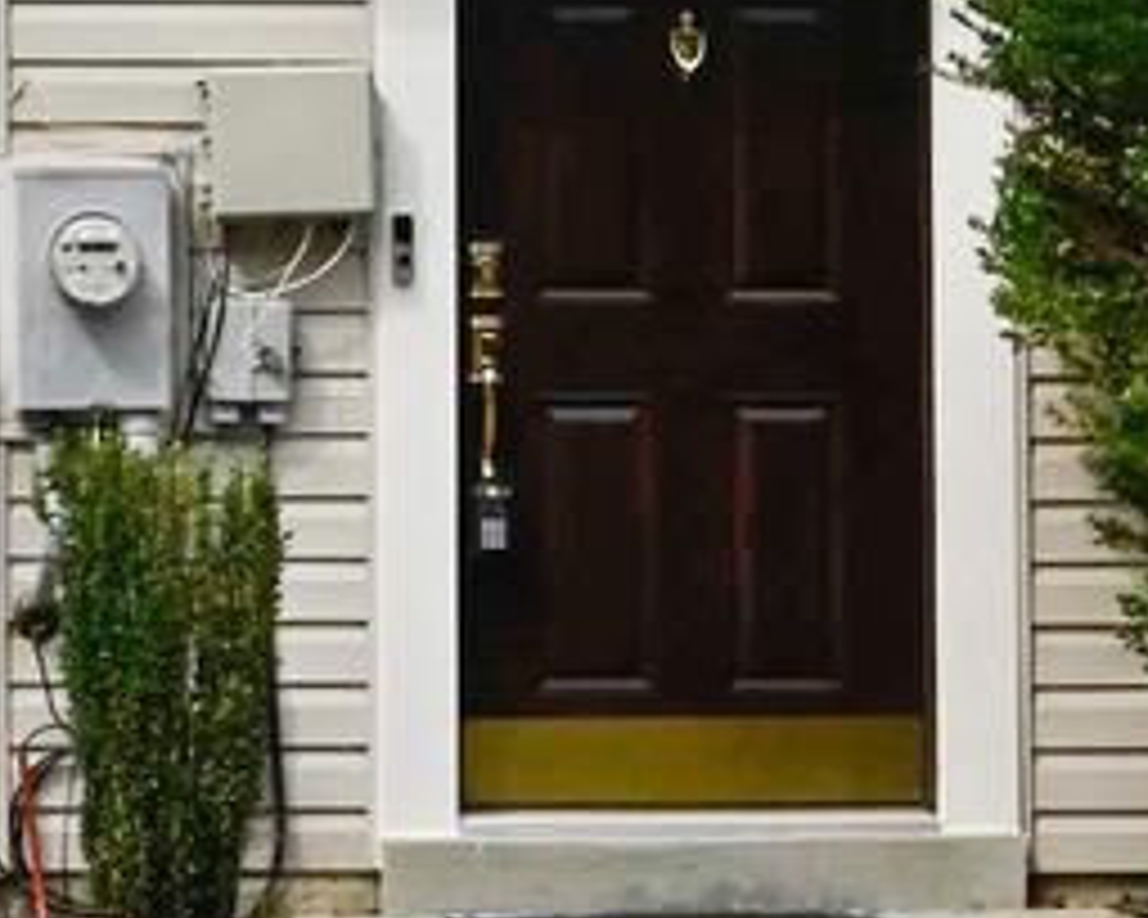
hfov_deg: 9.6
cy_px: -1395
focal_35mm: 198
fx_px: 6727
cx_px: -167
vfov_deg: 7.3
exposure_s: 1/1000
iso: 2500
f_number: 18
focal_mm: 35
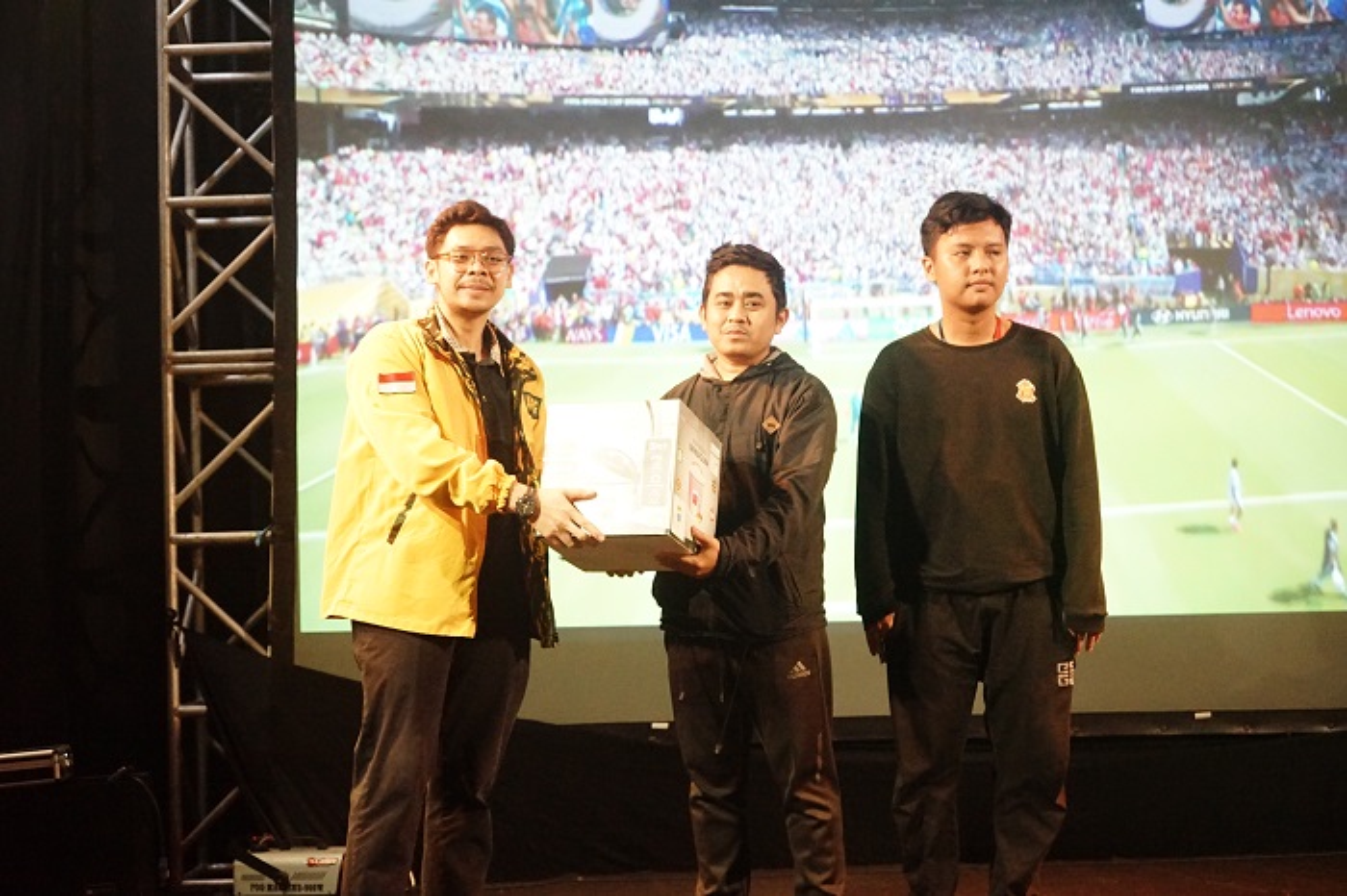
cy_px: 448
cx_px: 674
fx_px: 1907
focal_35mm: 51
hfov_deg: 38.9
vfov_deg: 26.5
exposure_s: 1/60
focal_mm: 51
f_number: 5.6
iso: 10000
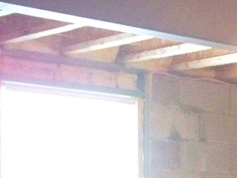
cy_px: 332
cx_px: 461
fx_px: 1027
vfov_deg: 9.4
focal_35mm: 150
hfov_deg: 11.9
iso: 800
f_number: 2.8
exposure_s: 1/60
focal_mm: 7.54
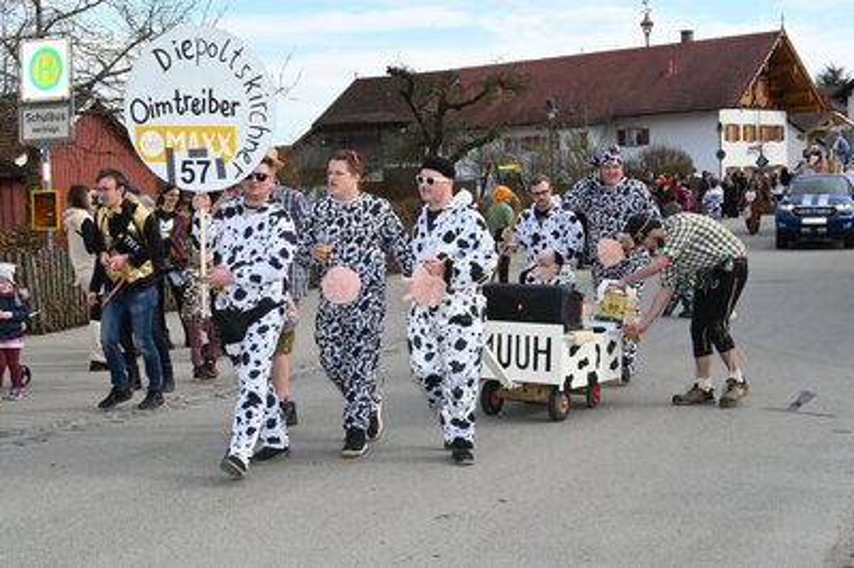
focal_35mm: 51
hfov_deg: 38.9
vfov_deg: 26.4
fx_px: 1209
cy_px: 284
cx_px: 427
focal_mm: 51
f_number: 20
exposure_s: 1/200
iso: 1000
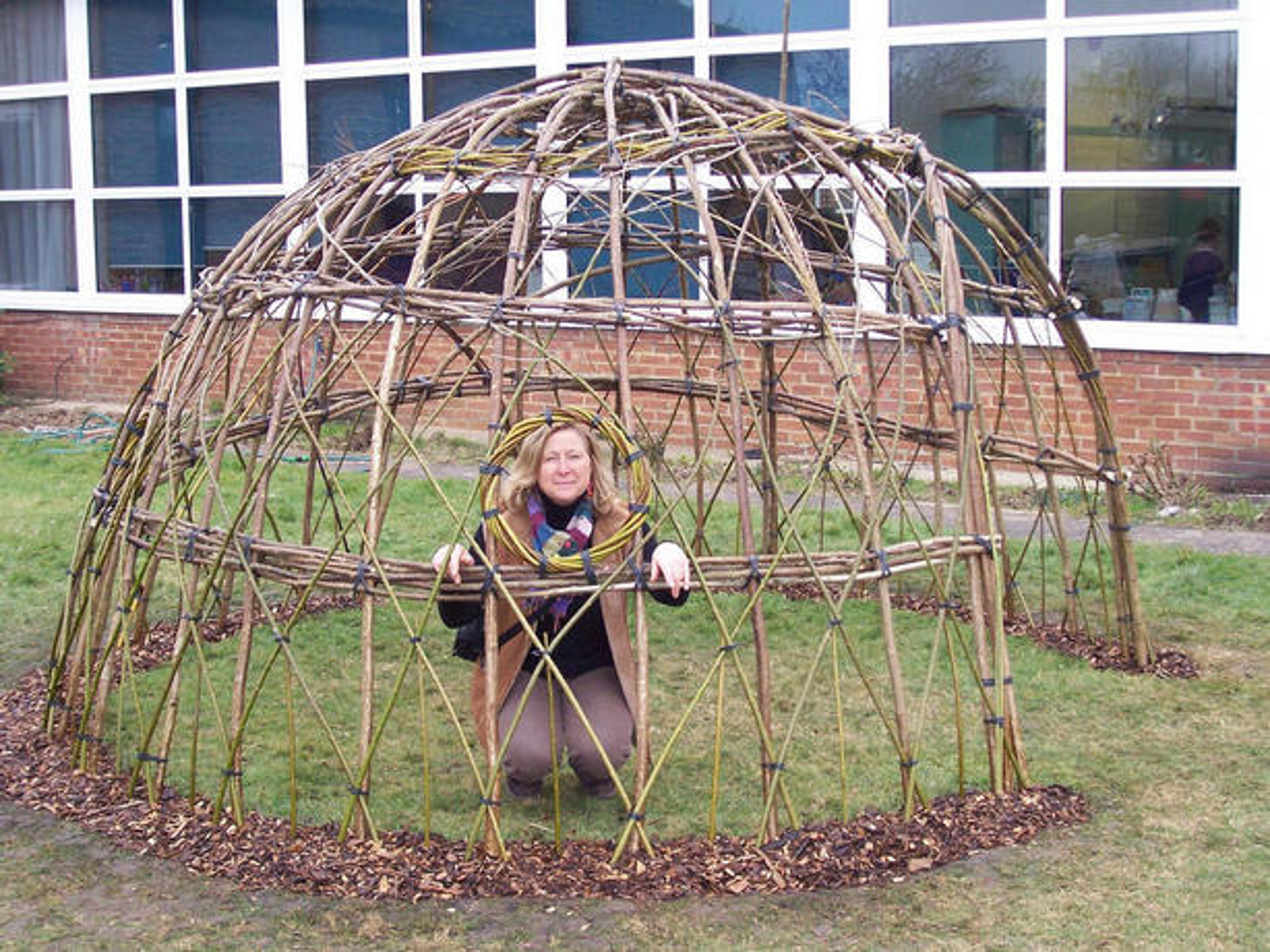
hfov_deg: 36.2
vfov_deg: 27.5
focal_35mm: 53
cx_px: 635
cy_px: 476
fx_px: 1944
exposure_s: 1/60
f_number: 3.4
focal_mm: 8.6
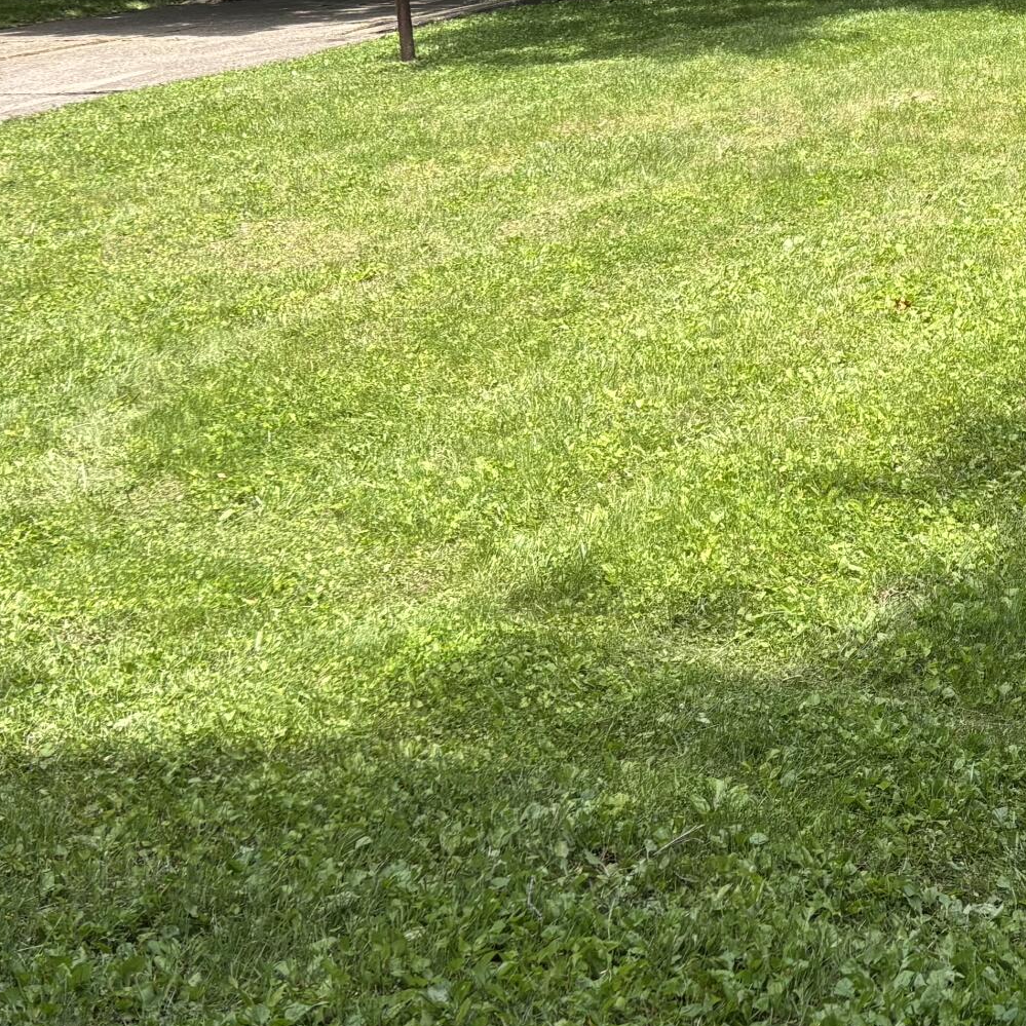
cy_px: -88
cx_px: 1113
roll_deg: +1.2
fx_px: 2314
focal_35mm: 69
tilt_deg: +0.0
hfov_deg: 23.5
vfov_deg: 23.5
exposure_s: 1/574
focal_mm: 5.96
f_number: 1.6
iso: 50
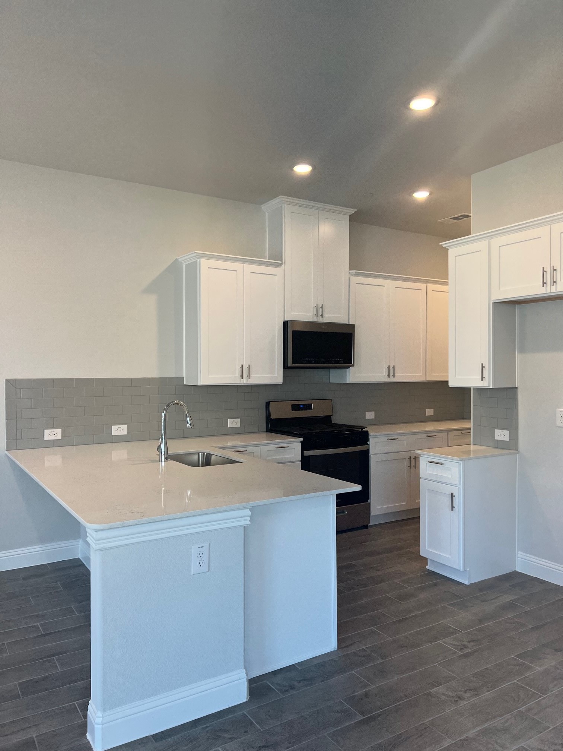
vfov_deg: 67.3
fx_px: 564
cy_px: 376
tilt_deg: +0.0
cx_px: 282
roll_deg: +0.3
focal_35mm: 26
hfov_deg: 53.1
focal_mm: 5.7
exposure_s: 1/120
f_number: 1.5
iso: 64
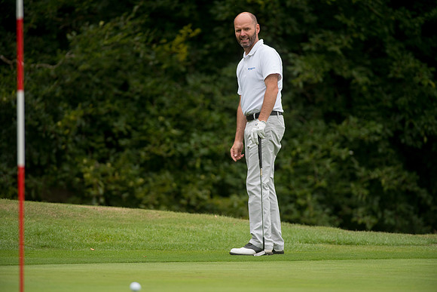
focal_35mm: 300
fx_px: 3642
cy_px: 146
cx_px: 218
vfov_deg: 4.6
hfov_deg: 6.9
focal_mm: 300
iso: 800
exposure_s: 1/3200
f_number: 4
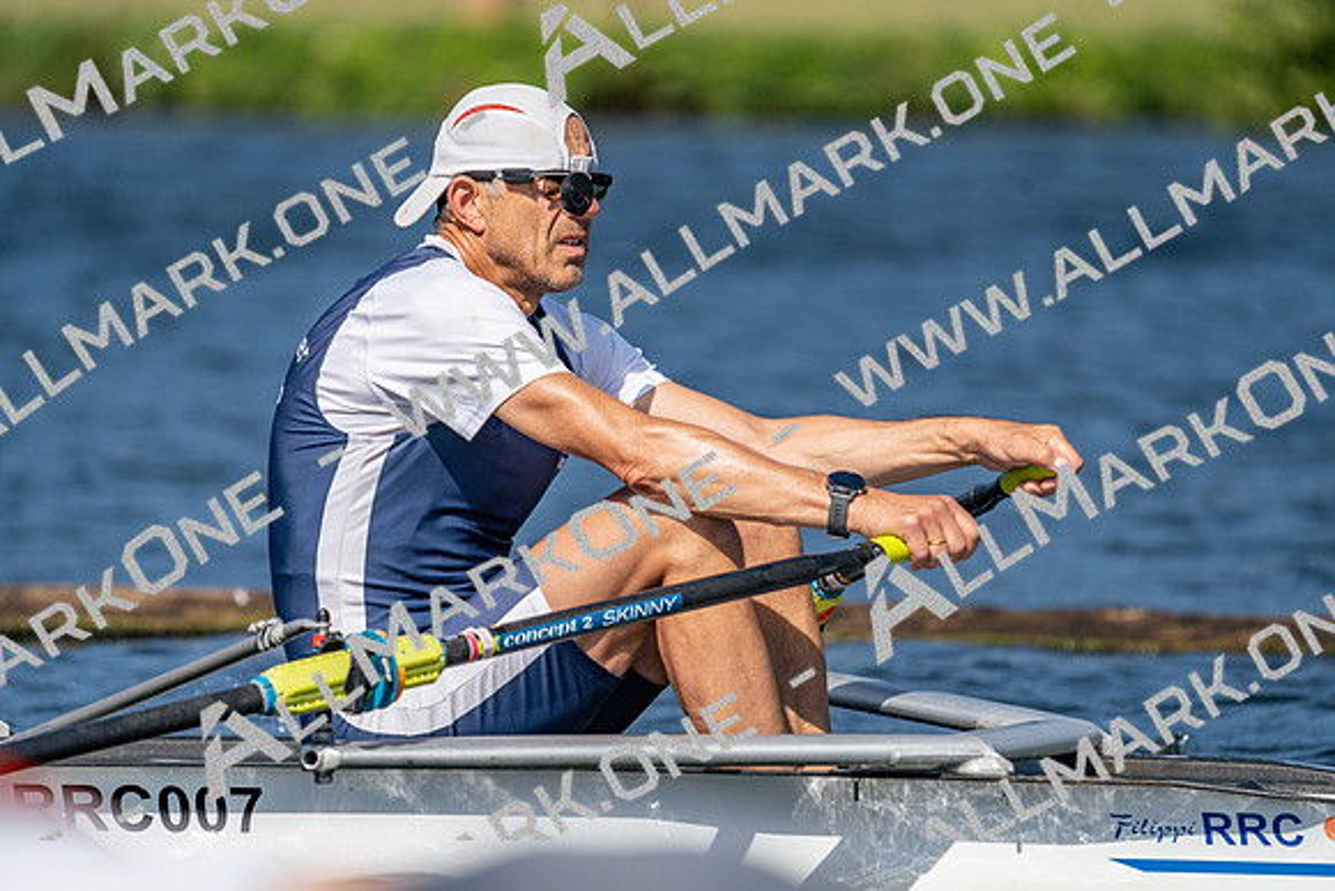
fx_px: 17024
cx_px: 668
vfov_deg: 3.0
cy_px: 446
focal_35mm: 459
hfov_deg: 4.5
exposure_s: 1/2000
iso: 200
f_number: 6.3
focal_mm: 459
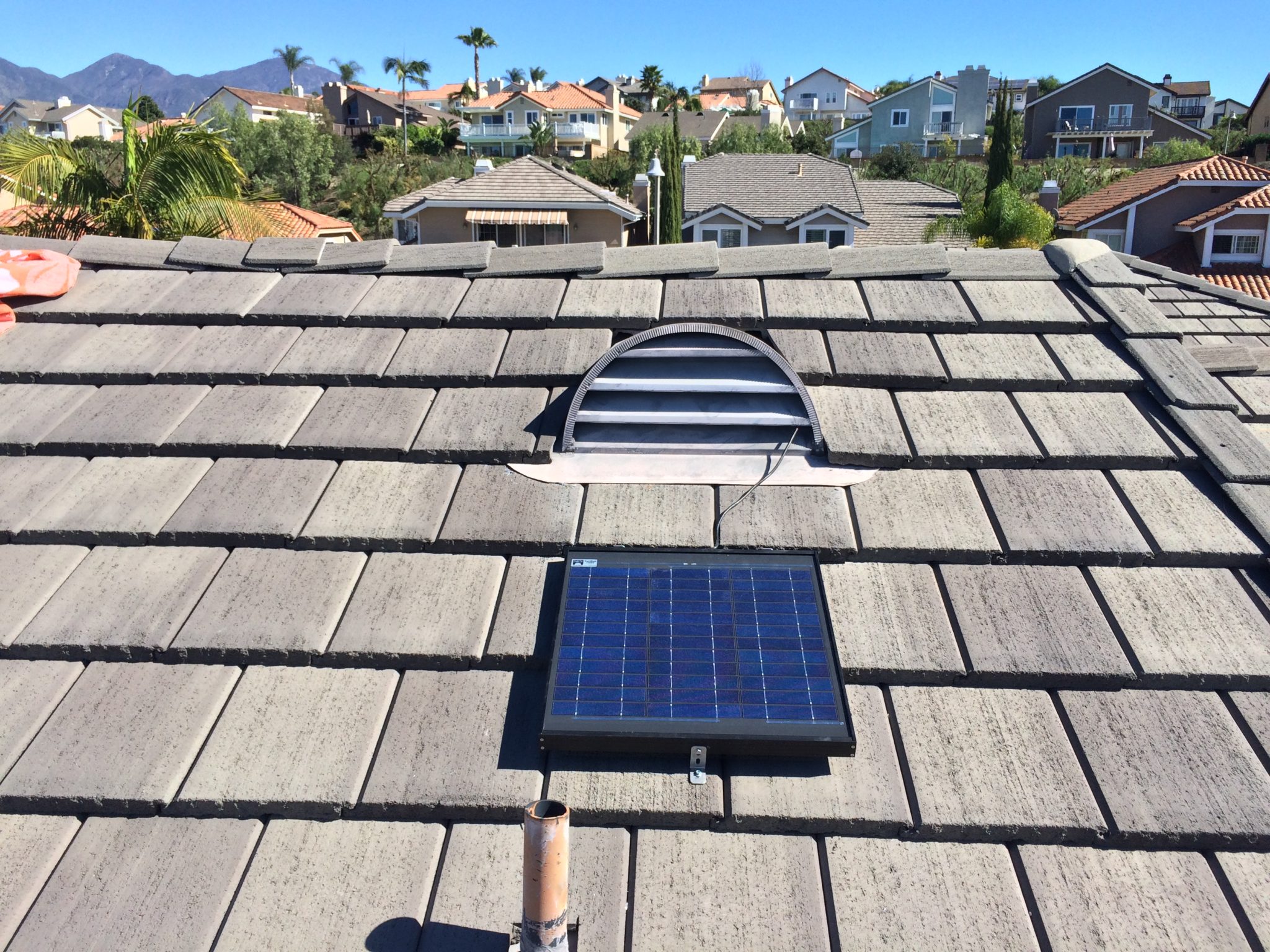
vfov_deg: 48.2
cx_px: 635
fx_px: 1064
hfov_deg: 61.7
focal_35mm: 29
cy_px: 476
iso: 32
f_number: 2.2
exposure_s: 1/1866
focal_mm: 4.15
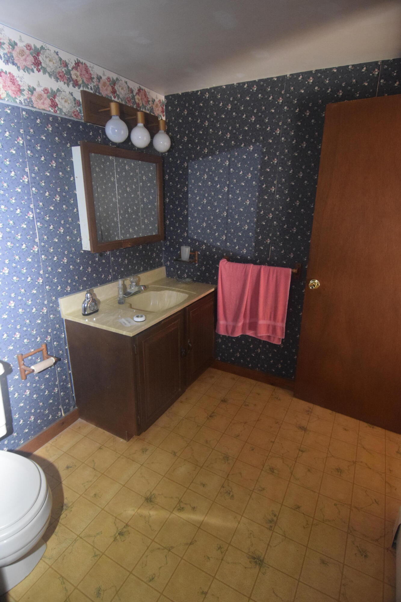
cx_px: 200
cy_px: 301
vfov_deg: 90.0
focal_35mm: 18
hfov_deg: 67.4
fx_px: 301
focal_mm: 12
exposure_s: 1/60
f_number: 4
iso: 3200
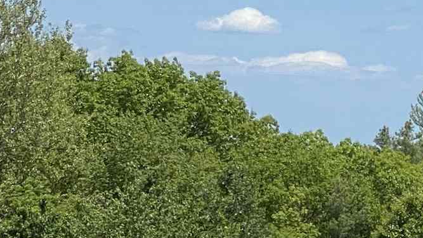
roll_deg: -1.2
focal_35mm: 261
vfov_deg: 4.6
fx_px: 2927
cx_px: 908
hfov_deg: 7.8
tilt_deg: -4.8
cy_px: 416
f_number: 2
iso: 20
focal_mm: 6
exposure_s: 1/1712
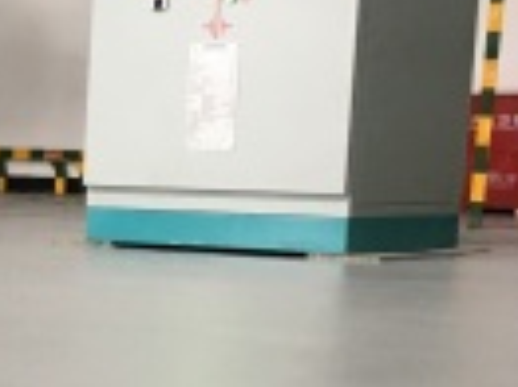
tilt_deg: -7.0
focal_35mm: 133
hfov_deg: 13.6
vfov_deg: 11.0
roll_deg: -1.0
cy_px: 367
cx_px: -356
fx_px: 1988
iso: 50
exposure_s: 1/33
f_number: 2.2
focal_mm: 4.15
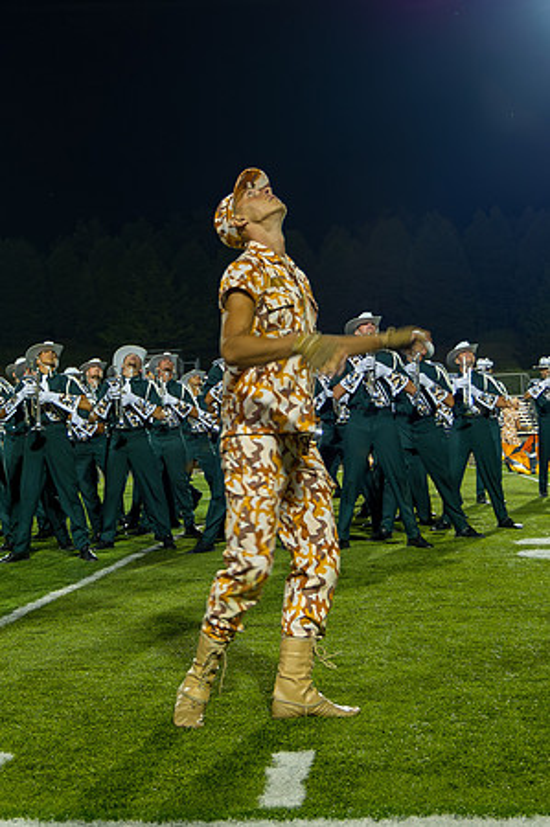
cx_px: 268
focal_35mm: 60
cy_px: 381
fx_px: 1373
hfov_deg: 22.7
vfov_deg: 33.5
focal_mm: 35
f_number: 4
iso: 1100
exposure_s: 1/160
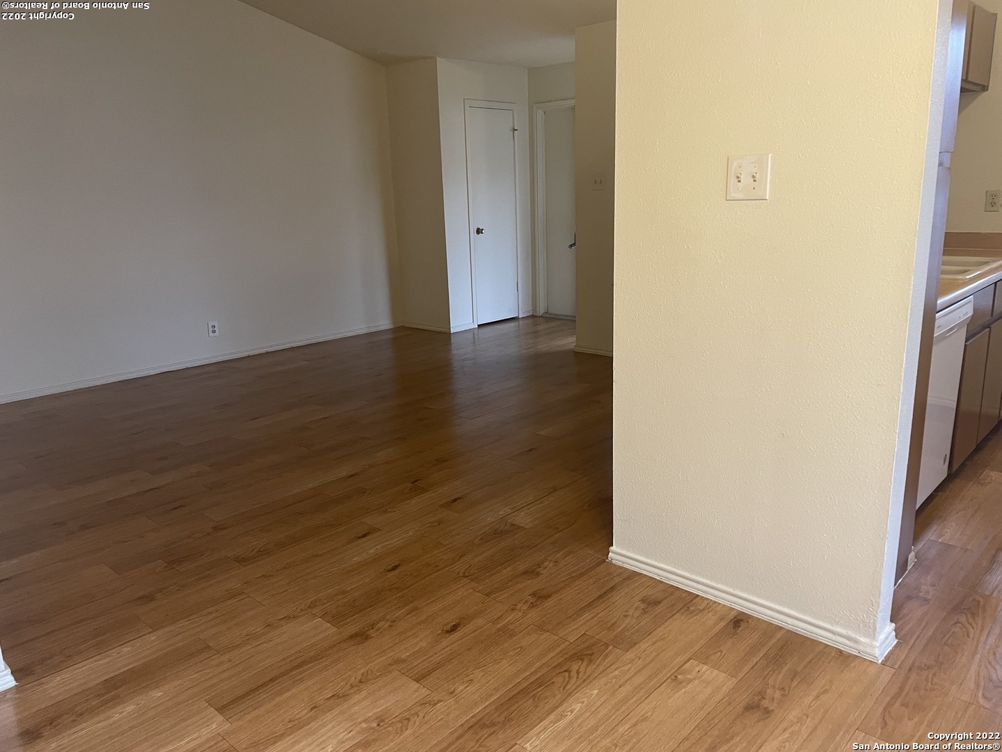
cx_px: 501
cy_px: 376
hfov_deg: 67.3
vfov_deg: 53.1
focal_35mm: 26
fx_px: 753
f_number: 1.6
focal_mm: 4.2
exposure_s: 1/60
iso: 160
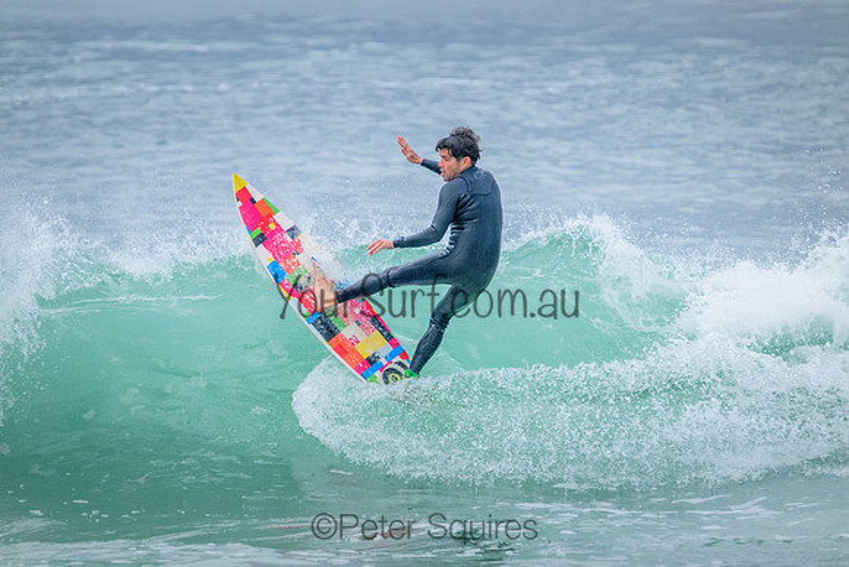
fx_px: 14624
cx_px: 424
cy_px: 284
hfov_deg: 3.3
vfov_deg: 2.2
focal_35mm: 620
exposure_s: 1/1600
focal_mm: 620
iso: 5000
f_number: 11
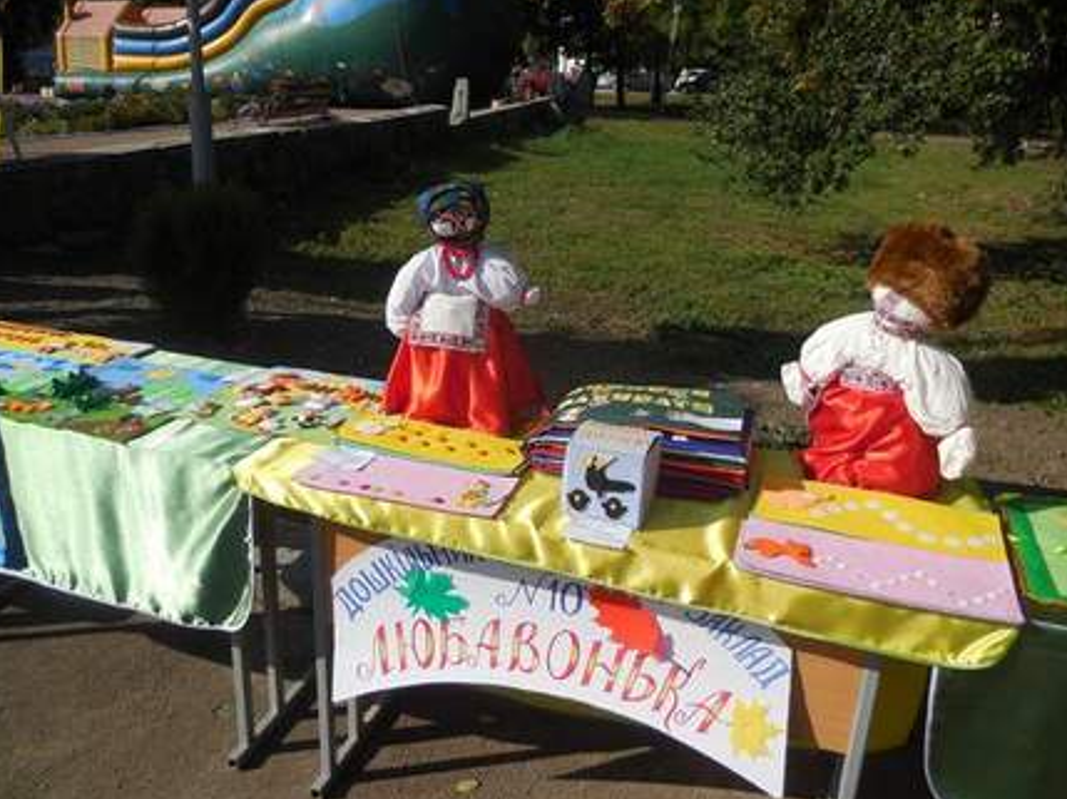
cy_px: 381
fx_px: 862
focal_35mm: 28
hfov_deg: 63.4
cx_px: 490
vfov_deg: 49.7
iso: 125
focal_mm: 4.5
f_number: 6.2
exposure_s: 1/640
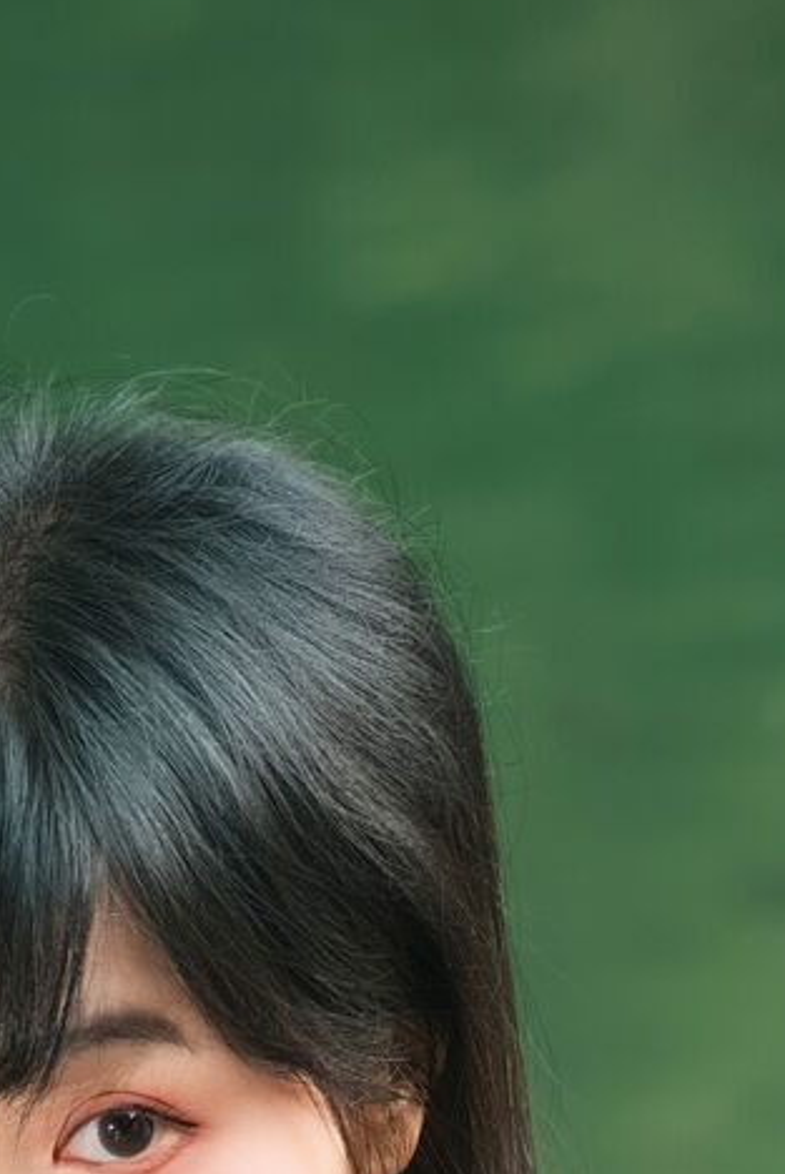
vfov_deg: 6.0
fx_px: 10900
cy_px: 2135
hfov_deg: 4.1
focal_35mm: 334
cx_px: -50
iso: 800
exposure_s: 1/125
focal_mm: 87
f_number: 4
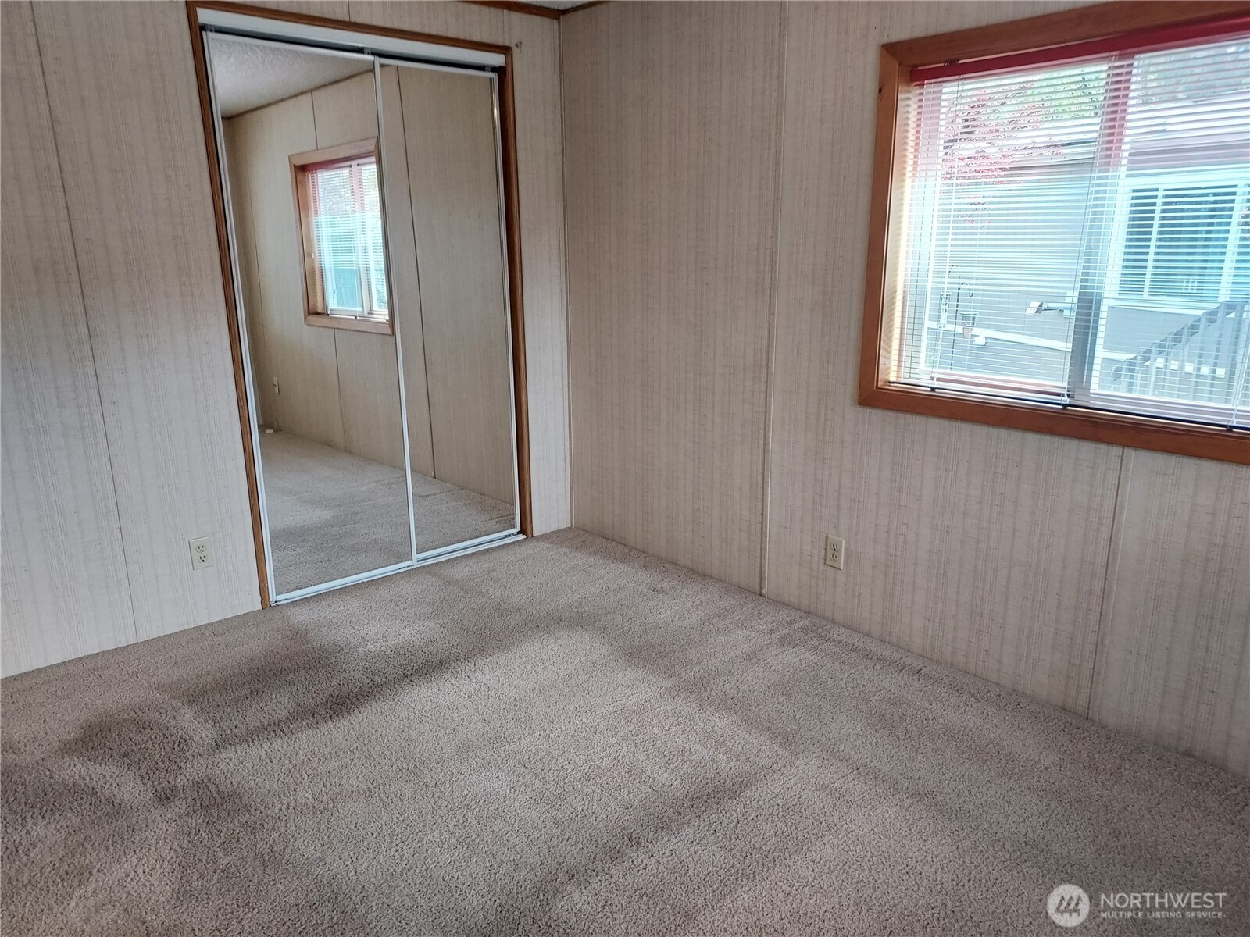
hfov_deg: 71.6
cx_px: 625
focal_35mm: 24
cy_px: 468
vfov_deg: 56.8
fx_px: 867
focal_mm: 4.6
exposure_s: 1/60
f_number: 1.8
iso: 160
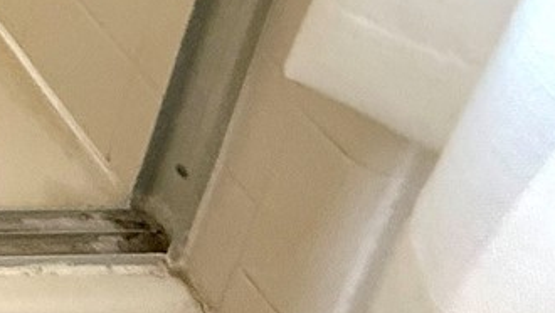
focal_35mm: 74
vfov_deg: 11.1
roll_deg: +0.8
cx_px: -722
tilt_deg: -17.2
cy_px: -601
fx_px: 1090
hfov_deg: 16.0
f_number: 2.2
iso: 200
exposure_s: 1/120
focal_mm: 2.22
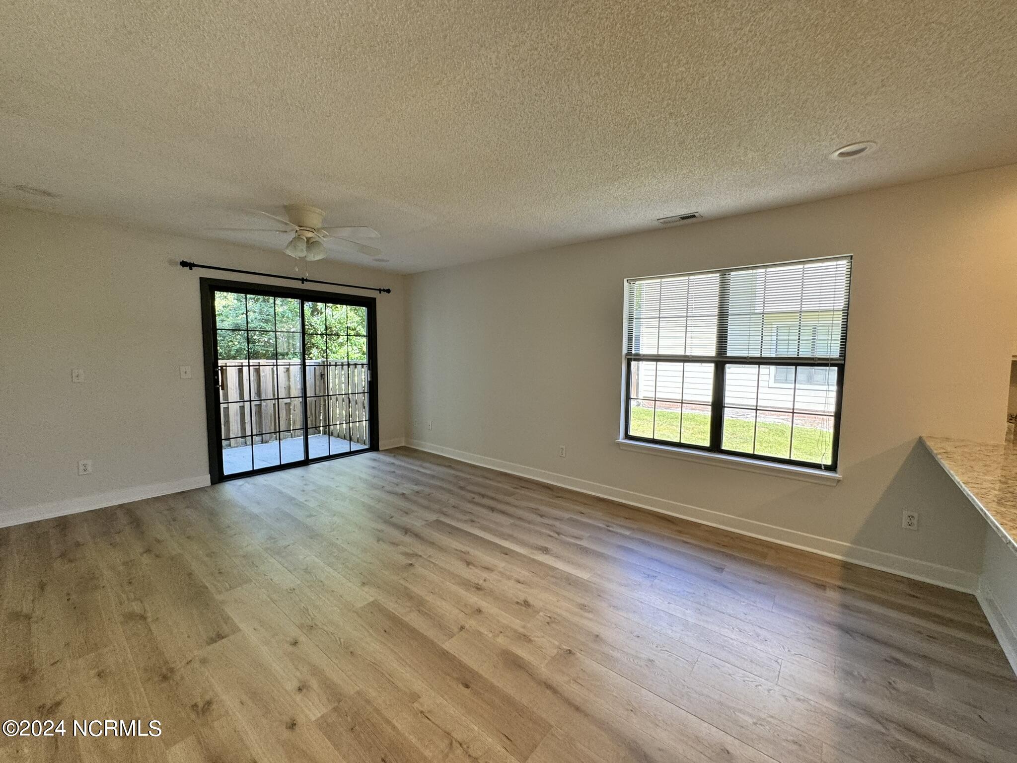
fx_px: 411
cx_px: 508
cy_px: 382
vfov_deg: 85.7
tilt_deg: -4.5
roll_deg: -1.0
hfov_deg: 102.1
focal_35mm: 14
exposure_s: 1/120
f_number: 2.2
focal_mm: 2.22
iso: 125
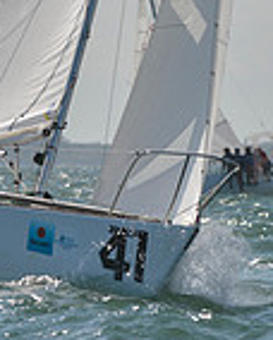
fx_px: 7730
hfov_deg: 2.0
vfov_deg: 2.5
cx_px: 123
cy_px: -213
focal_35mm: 767
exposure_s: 1/2000
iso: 280
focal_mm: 200
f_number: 8
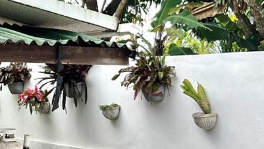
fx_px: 791
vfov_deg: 10.7
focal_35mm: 113
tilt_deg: -4.4
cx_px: 88
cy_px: 137
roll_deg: +0.9
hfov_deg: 18.9
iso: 50
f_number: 1.5
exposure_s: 1/846
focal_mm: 5.7
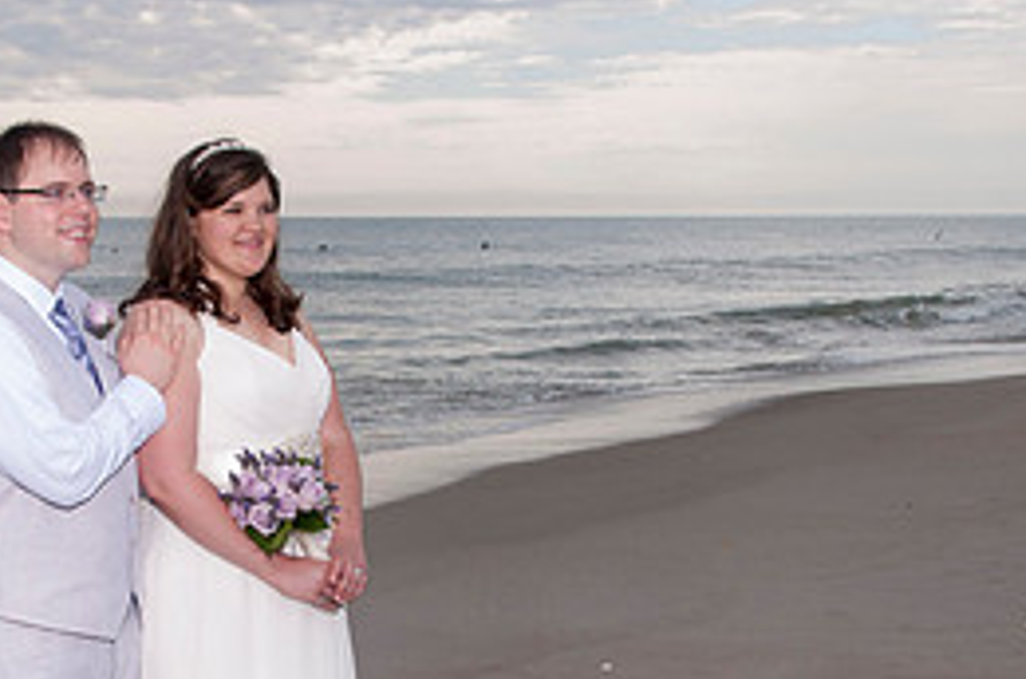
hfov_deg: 32.6
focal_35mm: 61
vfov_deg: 22.0
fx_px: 1734
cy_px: 468
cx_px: 320
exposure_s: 1/250
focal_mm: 18
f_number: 8
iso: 100
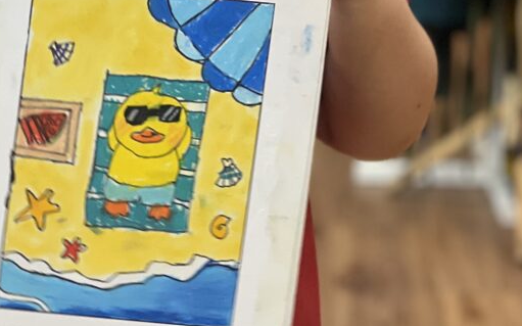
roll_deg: -3.0
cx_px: 99
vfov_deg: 6.1
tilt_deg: -12.3
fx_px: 3029
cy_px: 38
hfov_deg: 9.8
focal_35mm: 213
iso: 125
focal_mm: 9
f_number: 2.8
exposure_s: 1/33
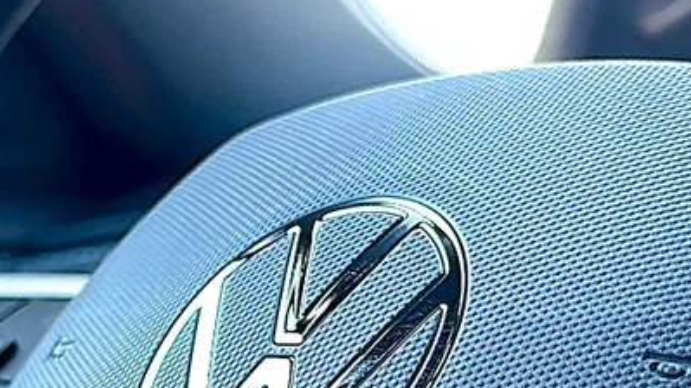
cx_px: 242
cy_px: 354
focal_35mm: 88
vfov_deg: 13.6
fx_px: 1612
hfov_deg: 24.1
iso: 100
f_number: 1.78
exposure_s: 1/263
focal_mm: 6.86
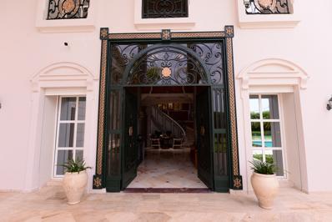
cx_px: 166
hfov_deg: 96.7
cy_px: 111
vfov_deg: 73.8
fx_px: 148
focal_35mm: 16
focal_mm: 16
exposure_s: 1/200
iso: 160
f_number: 7.1
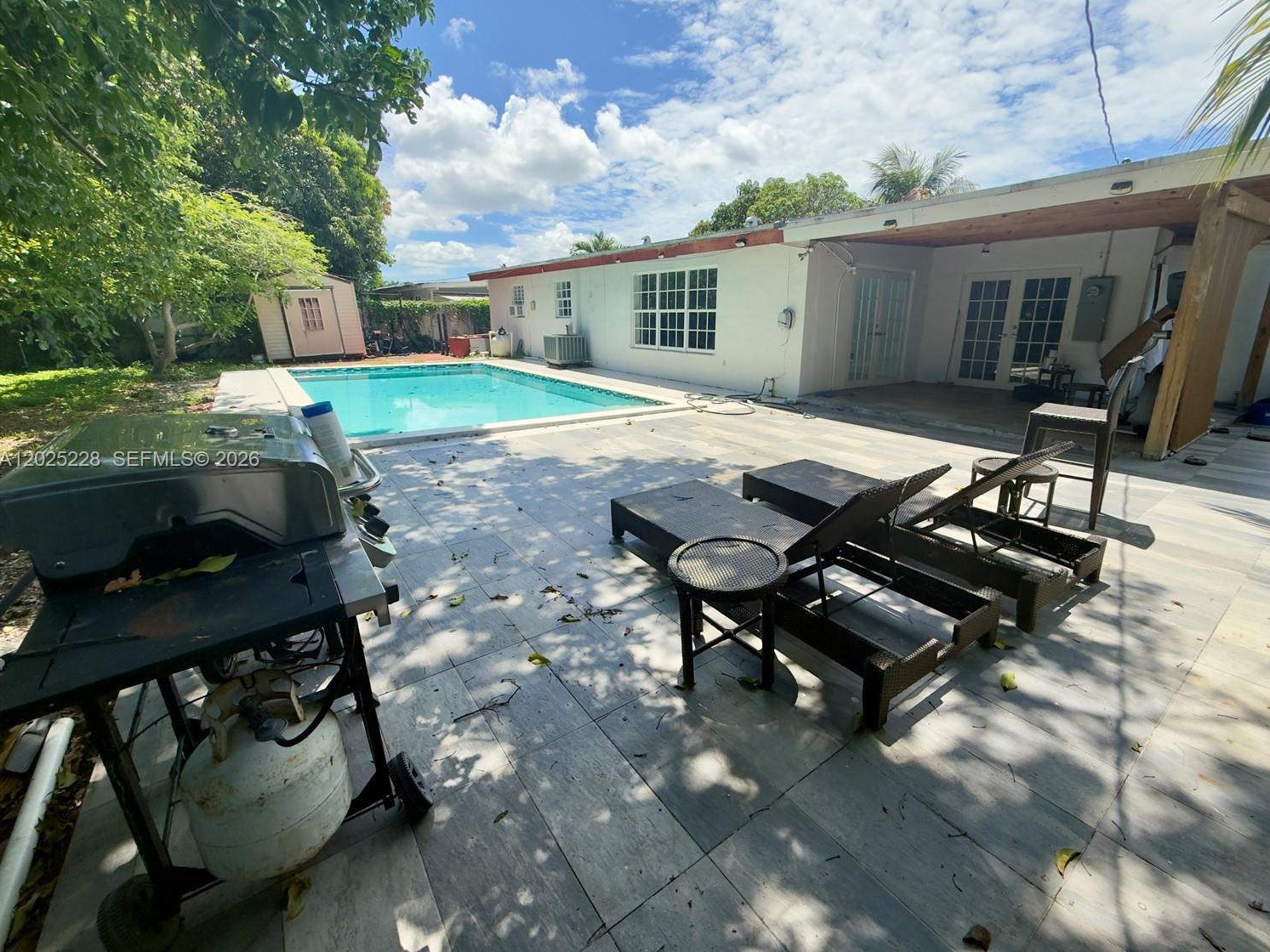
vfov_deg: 81.7
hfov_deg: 98.0
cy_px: 461
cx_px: 675
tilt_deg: -14.1
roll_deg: -0.6
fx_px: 550
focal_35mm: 15
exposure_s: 1/1259
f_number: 2.2
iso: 50
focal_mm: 2.22
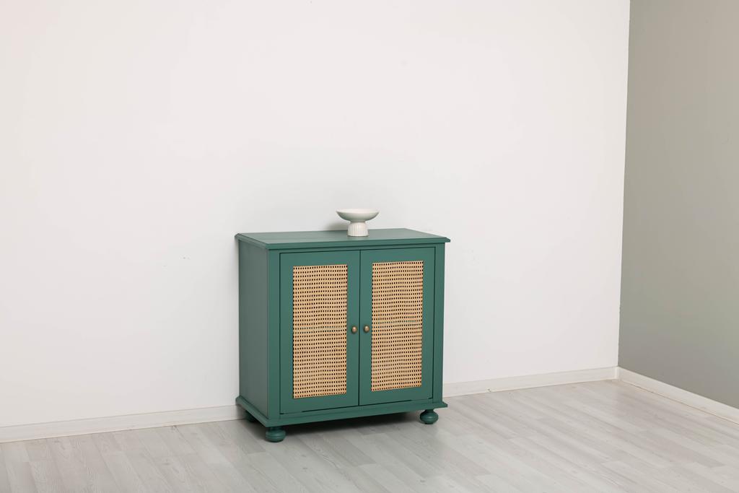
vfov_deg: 28.1
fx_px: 985
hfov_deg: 41.1
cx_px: 370
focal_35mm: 48
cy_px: 246
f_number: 8
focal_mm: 48
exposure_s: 1/200
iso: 200
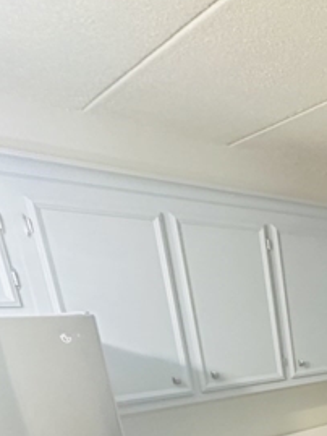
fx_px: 503
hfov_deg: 29.1
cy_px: 481
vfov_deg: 38.5
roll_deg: +0.9
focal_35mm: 40
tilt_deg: -20.7
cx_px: 426
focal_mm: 2.22
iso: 500
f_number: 2.2
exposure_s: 1/60
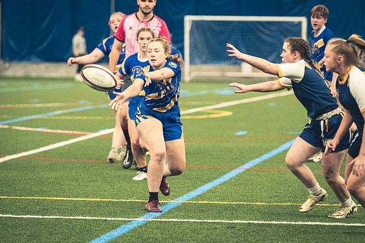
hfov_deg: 9.1
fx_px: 2301
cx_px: 182
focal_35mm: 227
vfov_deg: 6.0
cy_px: 122
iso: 12800
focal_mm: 150
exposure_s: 1/500
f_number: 2.8
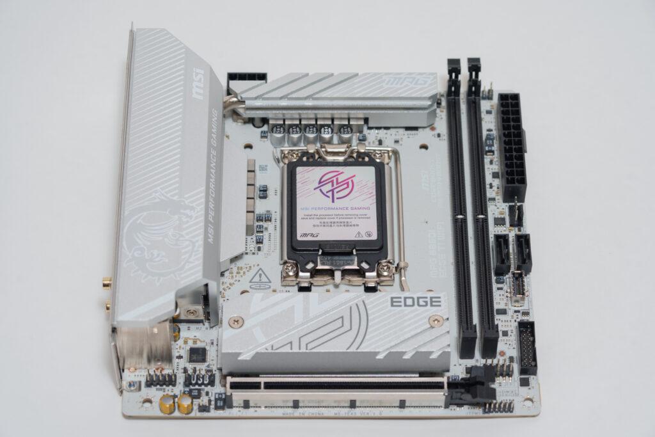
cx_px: 328
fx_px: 1853
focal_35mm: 102
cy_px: 218
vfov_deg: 13.4
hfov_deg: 20.0
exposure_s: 1/6
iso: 100
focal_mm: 100
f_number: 8
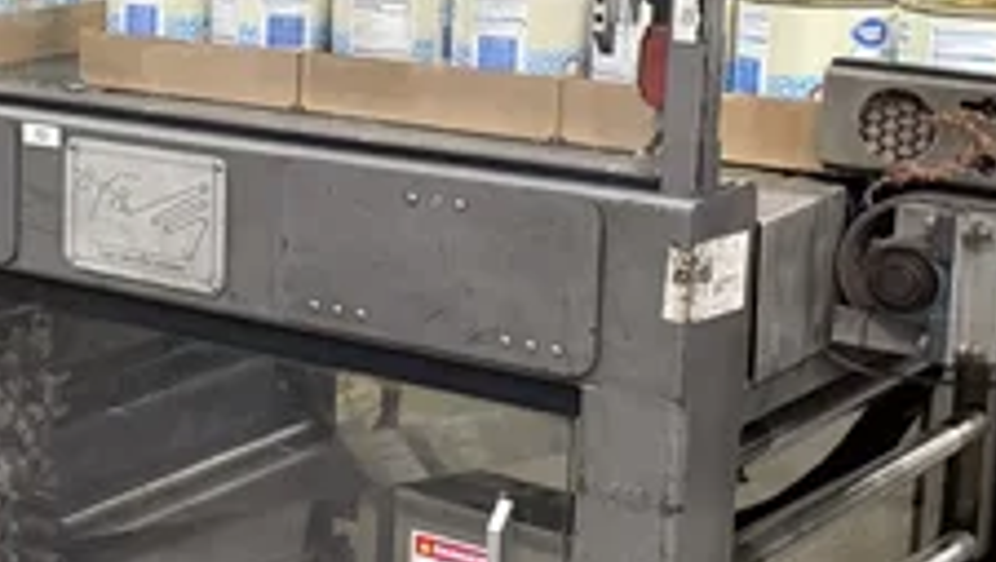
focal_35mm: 87
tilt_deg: -6.2
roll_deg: +0.1
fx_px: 2300
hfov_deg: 20.9
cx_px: -483
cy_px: 46
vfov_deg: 13.8
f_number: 1.78
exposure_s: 1/60
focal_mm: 6.76
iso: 500
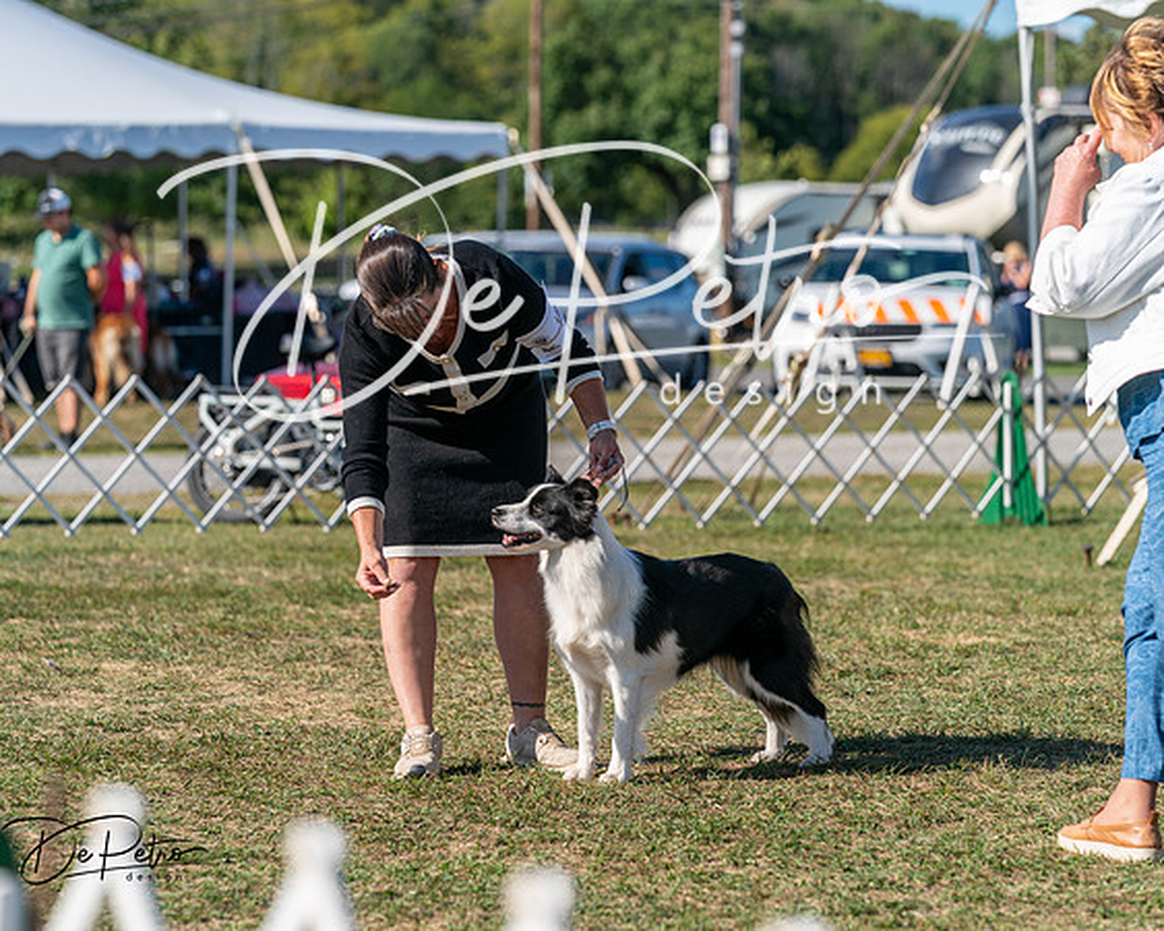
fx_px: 4926
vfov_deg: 10.8
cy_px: 466
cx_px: 582
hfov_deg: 13.5
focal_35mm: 143
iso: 125
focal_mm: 127
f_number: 4.5
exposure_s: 1/1250
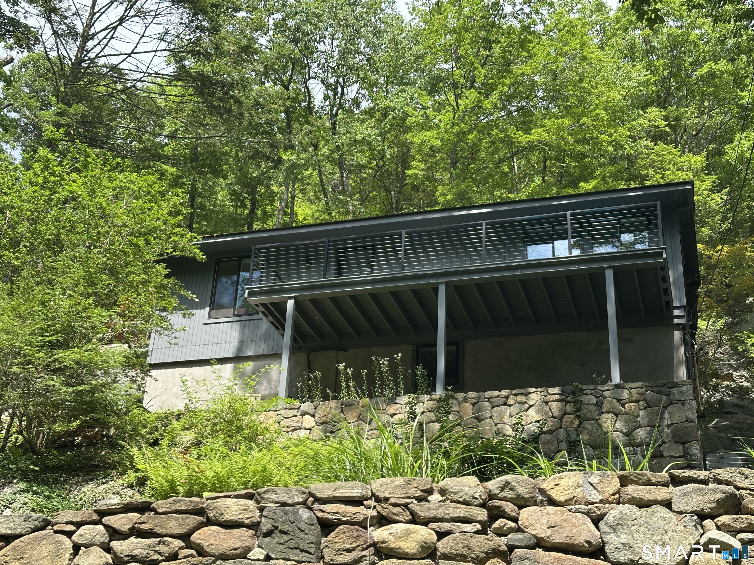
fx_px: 1046
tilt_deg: +26.6
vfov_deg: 30.3
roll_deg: -3.0
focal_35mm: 48
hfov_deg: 39.7
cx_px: 377
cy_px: 282
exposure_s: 1/980
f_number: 1.78
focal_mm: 6.86
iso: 64
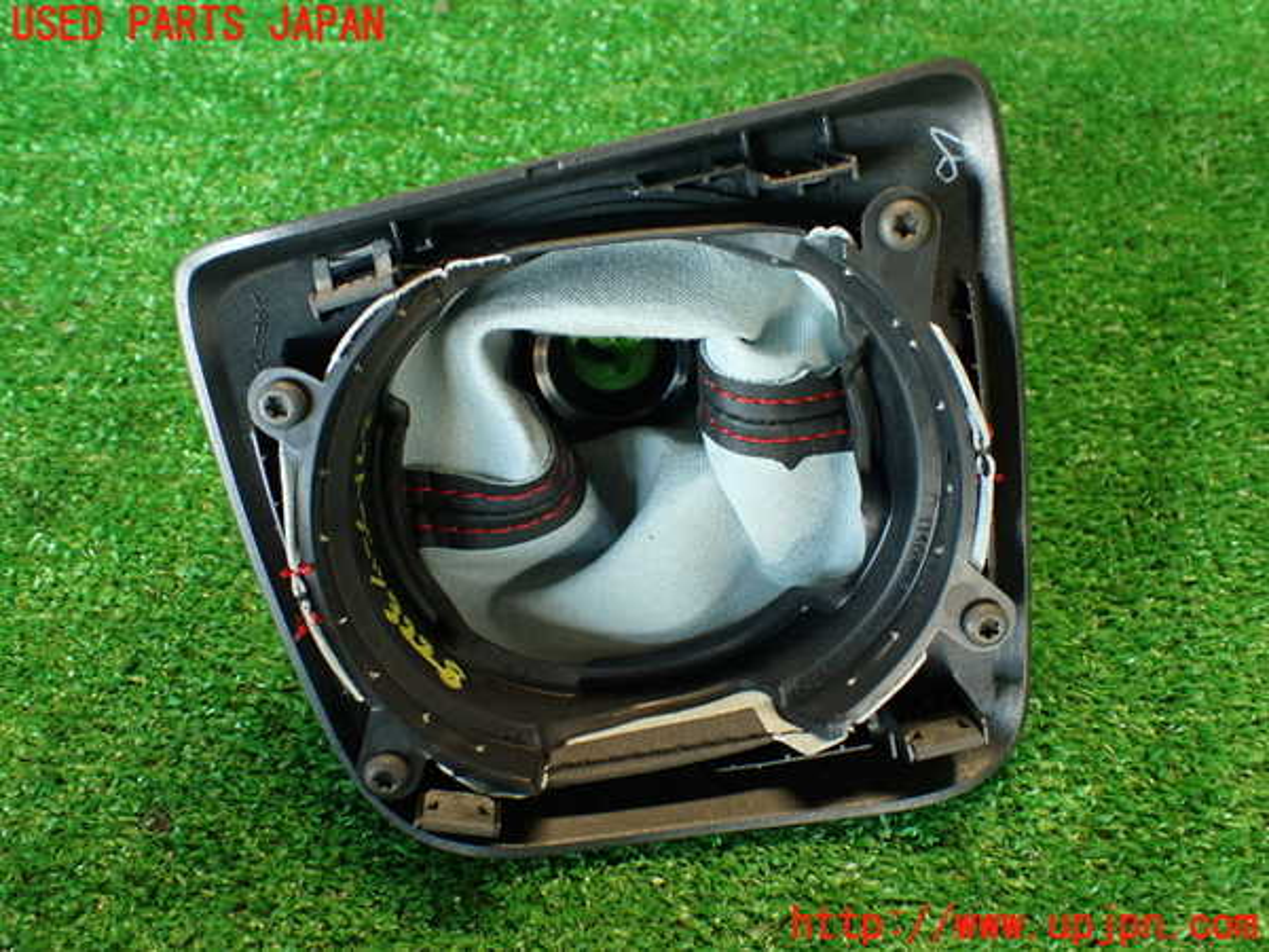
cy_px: 476
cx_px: 634
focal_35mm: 32
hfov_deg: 56.8
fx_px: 1173
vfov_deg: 44.2
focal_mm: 5.79
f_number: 2.4
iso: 320
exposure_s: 1/30
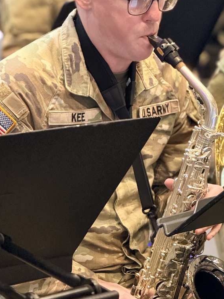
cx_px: 101
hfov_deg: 9.1
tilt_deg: -13.7
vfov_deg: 12.0
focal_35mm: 164
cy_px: 126
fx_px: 1415
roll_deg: -3.1
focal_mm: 15.66
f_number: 2.8
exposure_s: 1/40
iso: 1000
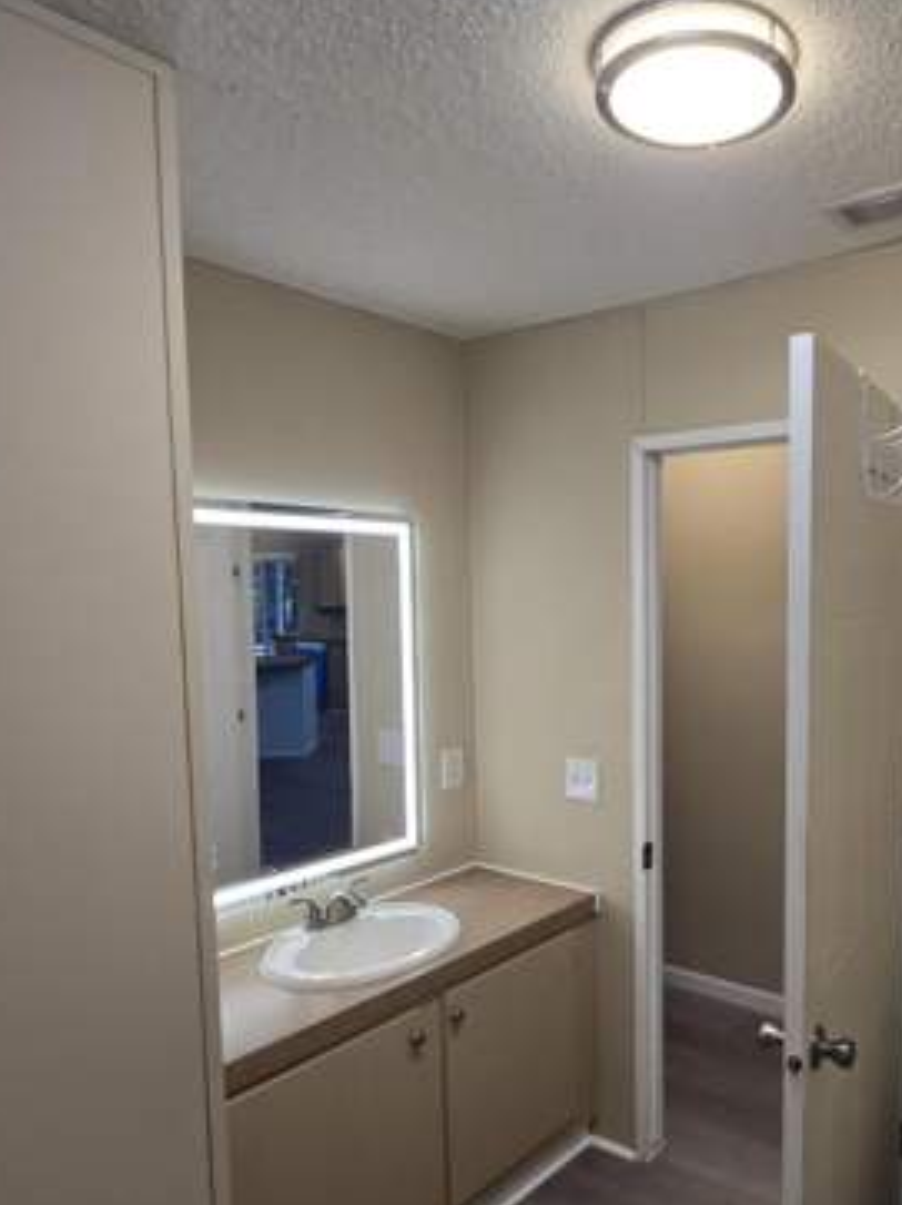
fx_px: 800
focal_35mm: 23
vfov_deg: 73.8
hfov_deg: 55.4
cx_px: 699
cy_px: 656
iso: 64
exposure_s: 1/60
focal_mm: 2.2
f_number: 2.2
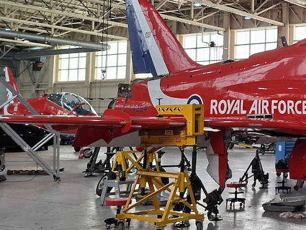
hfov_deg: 29.2
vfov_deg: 24.7
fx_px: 521
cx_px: 346
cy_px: 87
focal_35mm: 59
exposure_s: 1/120
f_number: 1.8
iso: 50
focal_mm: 5.54
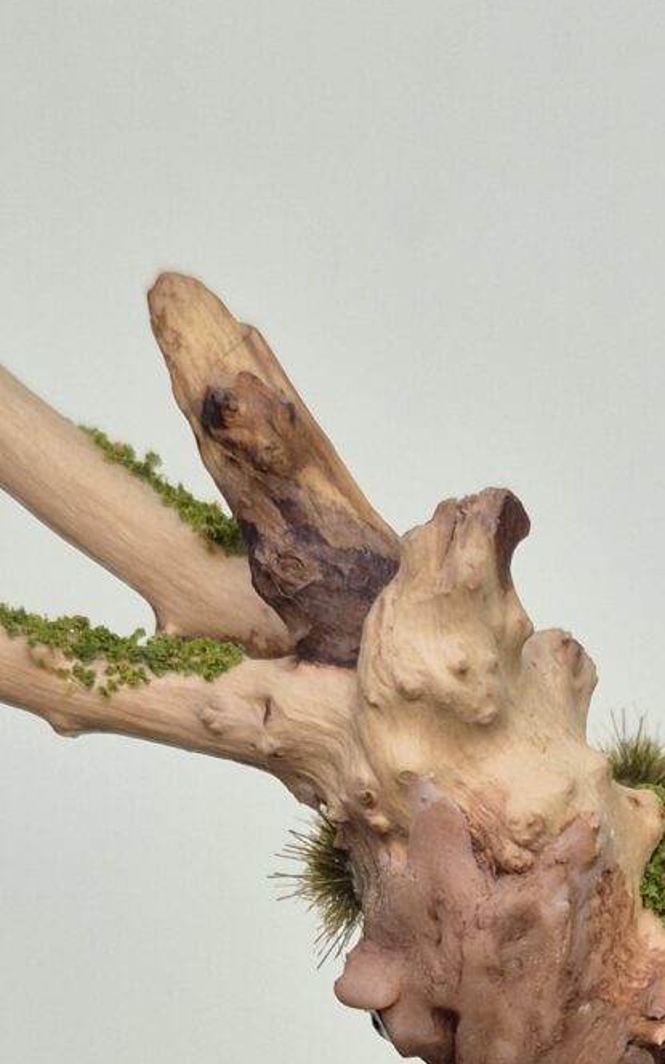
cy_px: 1210
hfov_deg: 13.9
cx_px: 487
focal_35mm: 94
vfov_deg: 20.9
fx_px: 2726
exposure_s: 1/202
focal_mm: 5.4
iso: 25
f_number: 1.8
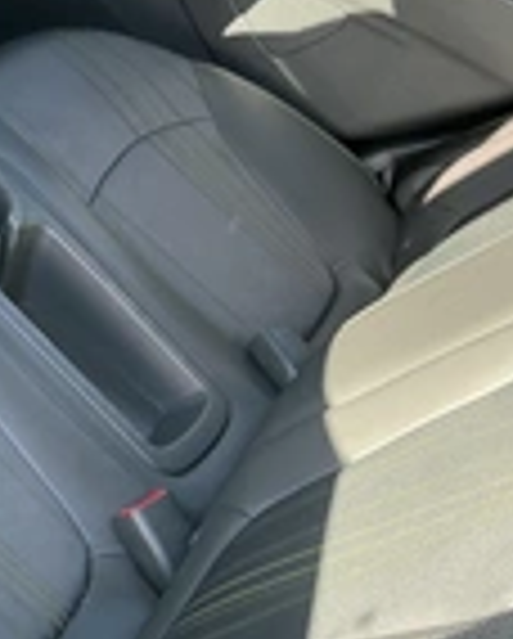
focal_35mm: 77
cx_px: 122
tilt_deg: -31.3
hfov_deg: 19.8
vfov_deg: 24.7
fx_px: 1458
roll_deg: -33.2
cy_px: 284
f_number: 1.8
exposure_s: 1/122
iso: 40
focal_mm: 3
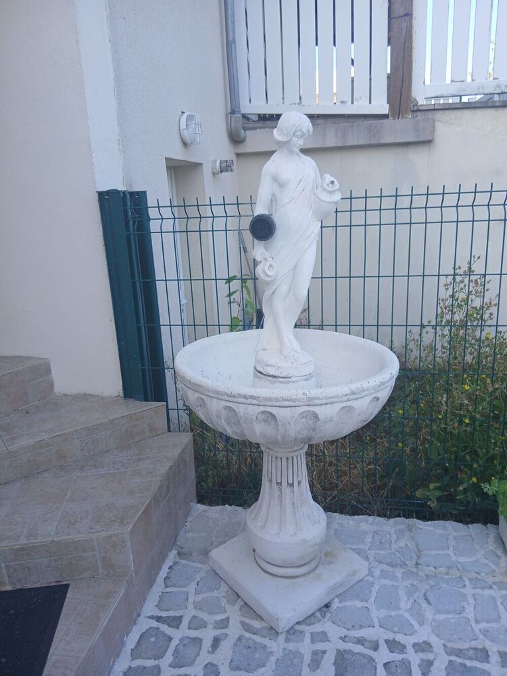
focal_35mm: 26
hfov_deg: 53.1
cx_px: 254
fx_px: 508
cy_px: 338
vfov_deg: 67.3
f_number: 1.8
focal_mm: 3.98
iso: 20
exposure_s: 1/100
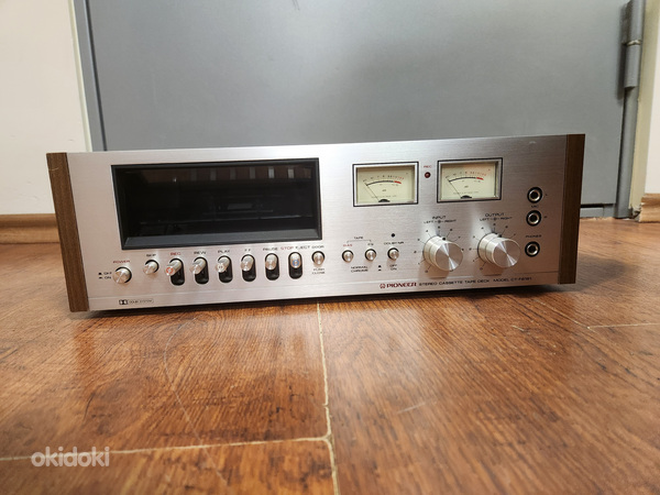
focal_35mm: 23
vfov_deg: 58.9
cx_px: 330
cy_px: 248
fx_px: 439
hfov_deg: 73.9
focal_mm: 5.4
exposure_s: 1/100
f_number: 1.8
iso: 640
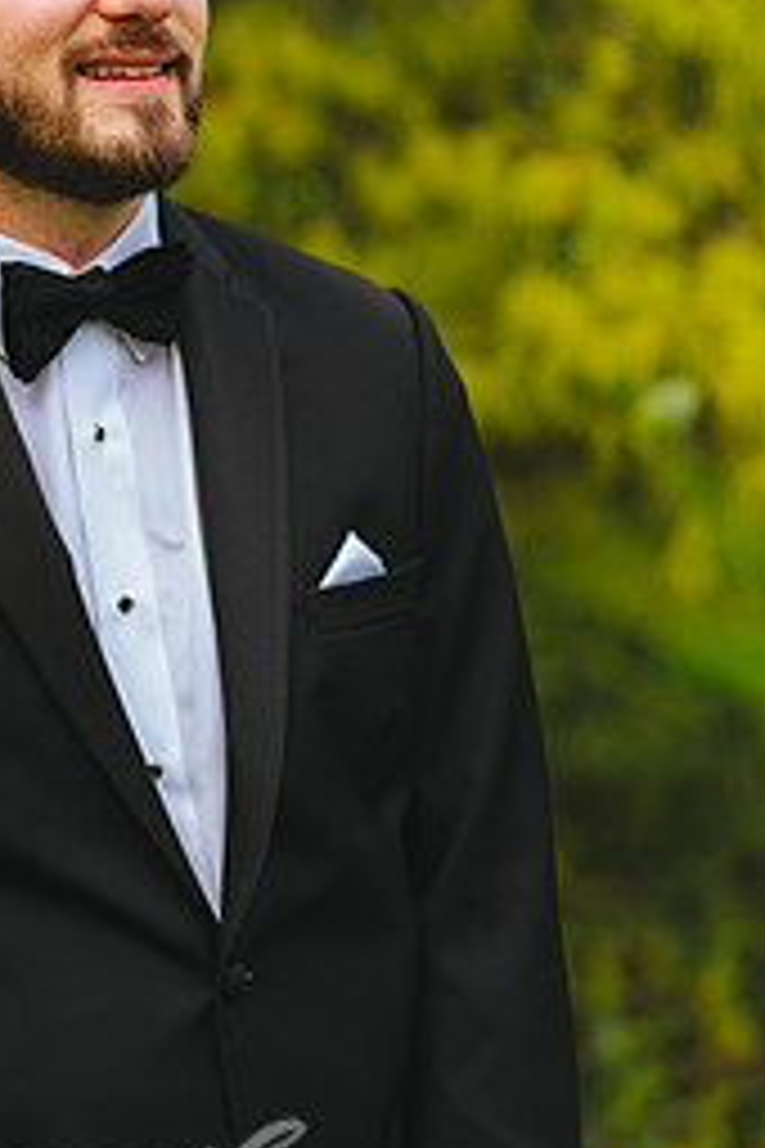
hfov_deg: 9.1
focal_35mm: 150
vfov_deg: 13.7
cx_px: 171
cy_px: 423
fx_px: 4781
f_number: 2
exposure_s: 1/1000
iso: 200
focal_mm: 85
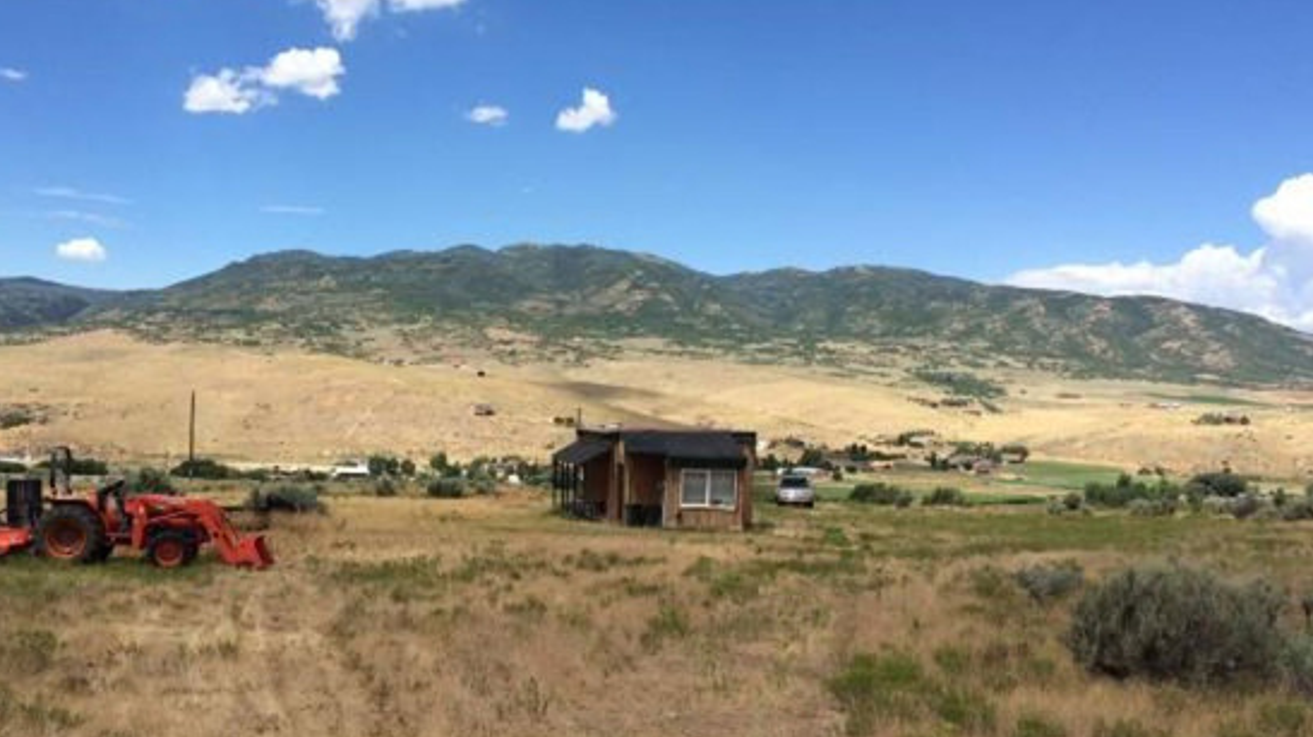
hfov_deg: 53.8
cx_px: 547
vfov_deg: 31.9
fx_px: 1287
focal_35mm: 37
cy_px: 442
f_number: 2.2
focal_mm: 4.15
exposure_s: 1/1953
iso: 32
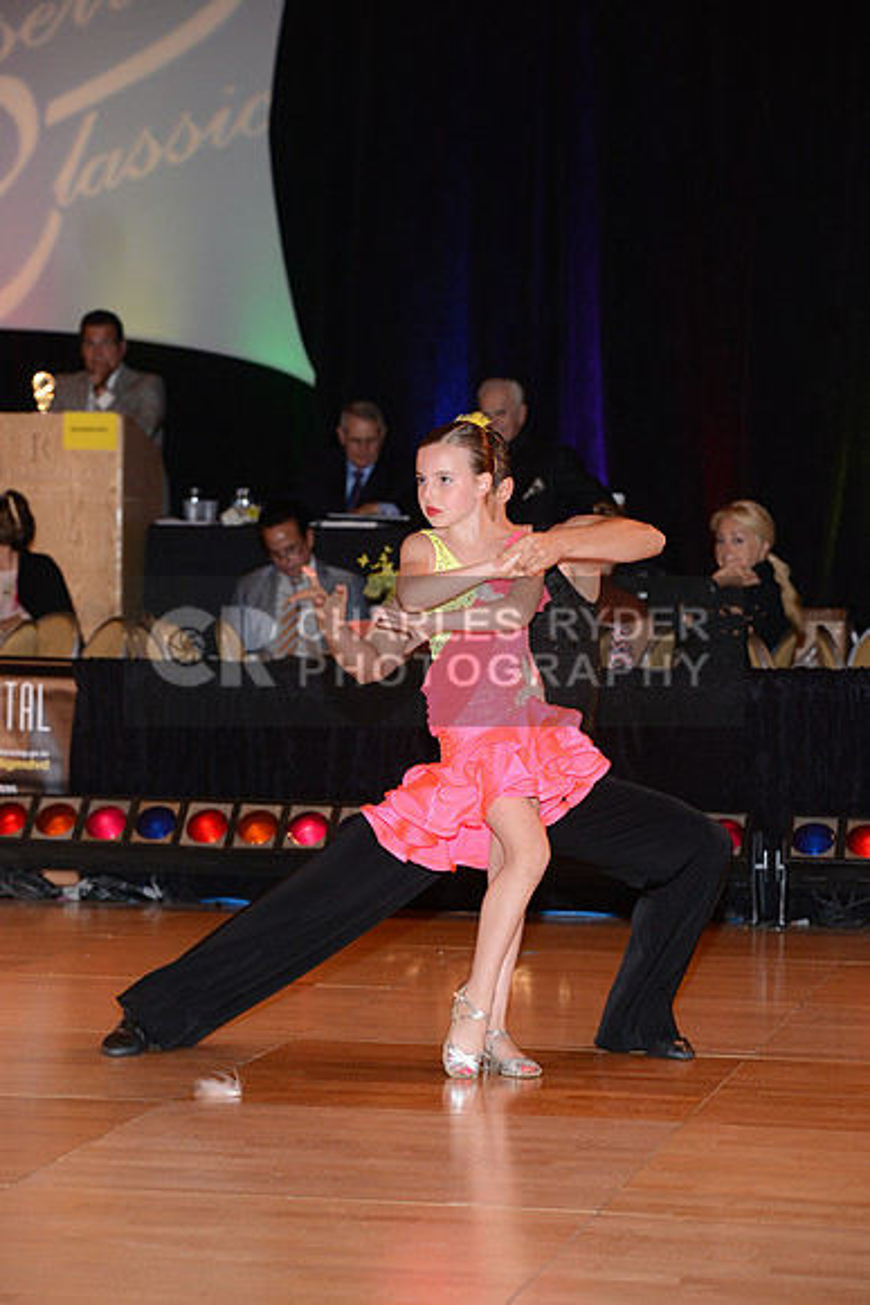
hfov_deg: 12.5
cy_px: 652
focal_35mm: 110
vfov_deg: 18.6
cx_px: 435
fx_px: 3985
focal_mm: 110
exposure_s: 1/250
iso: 1000
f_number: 5.6
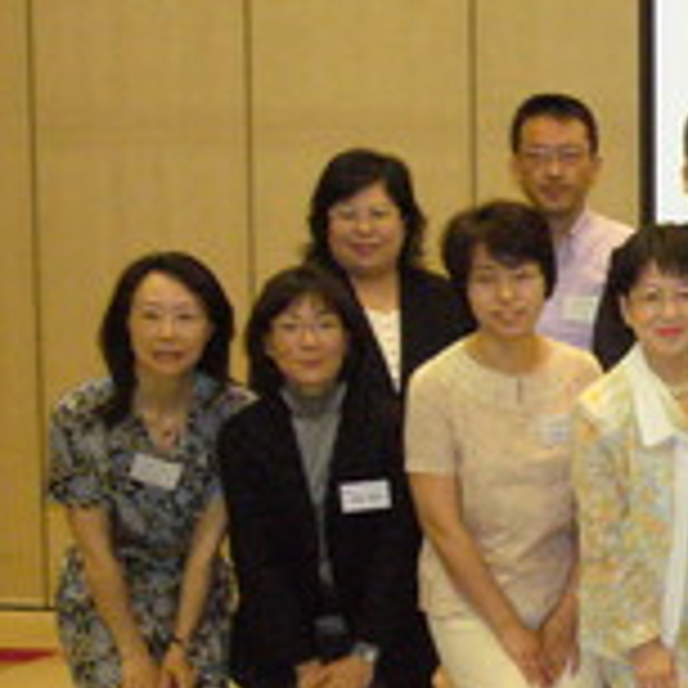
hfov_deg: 15.0
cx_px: 989
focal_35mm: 109
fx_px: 2451
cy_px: 490
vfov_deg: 15.9
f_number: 3.3
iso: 400
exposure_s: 1/30
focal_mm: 6.9
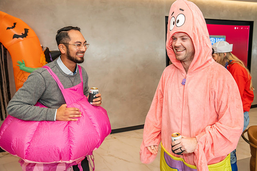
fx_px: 186
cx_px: 128
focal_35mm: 26
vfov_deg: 49.6
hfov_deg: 69.4
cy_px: 86
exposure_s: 1/160
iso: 1000
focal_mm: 26
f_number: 4
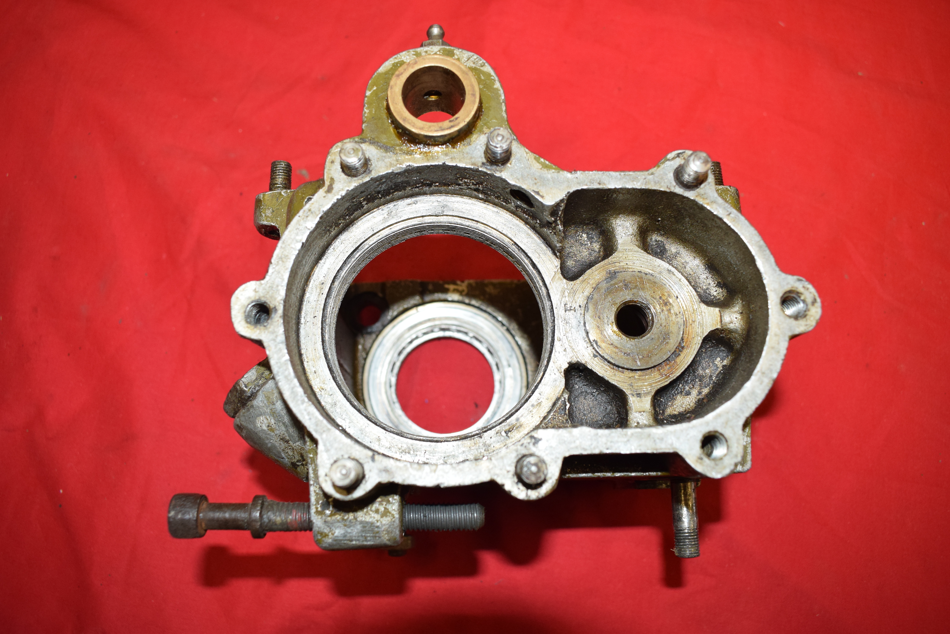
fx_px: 713
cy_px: 317
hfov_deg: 67.4
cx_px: 475
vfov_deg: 48.0
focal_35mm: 27
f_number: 5.6
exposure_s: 1/160
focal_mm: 18
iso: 800
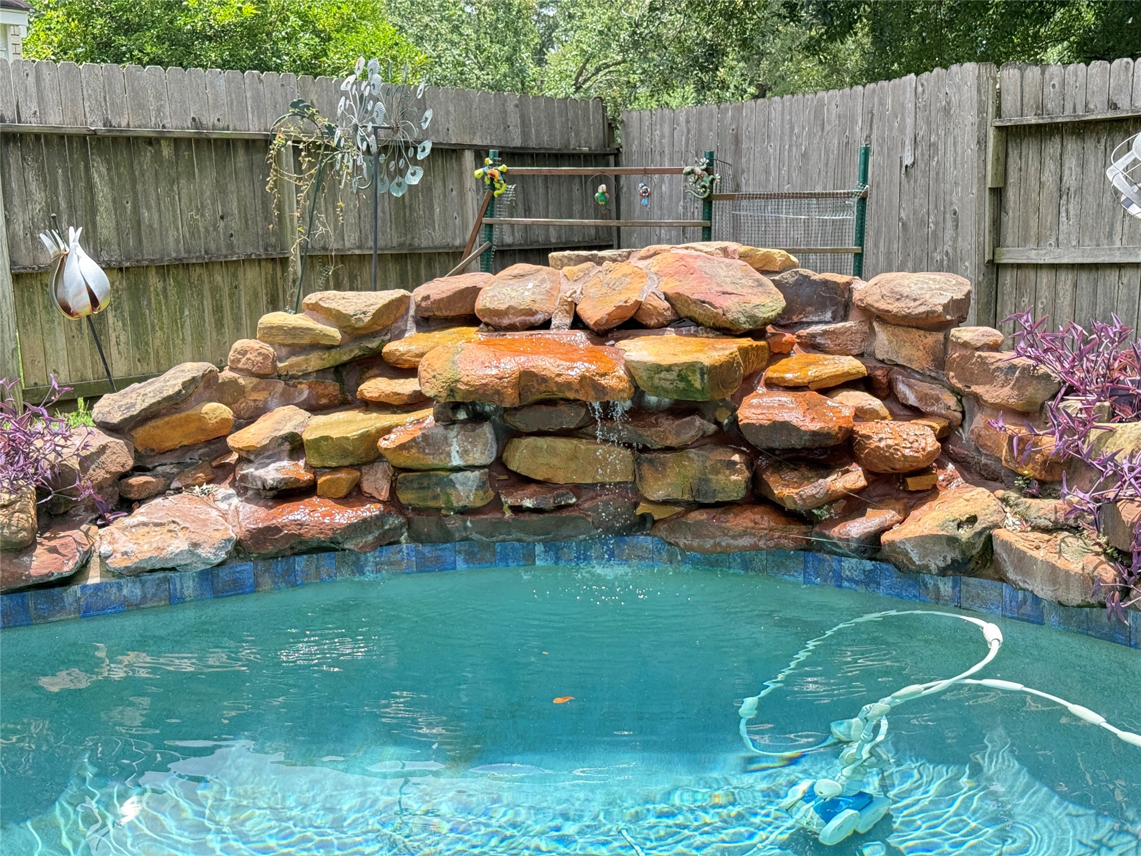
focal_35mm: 48
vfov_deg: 30.3
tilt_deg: -9.6
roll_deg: +1.9
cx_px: 570
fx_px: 1582
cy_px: 428
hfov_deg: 39.7
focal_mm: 6.76
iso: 80
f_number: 1.78
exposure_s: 1/687
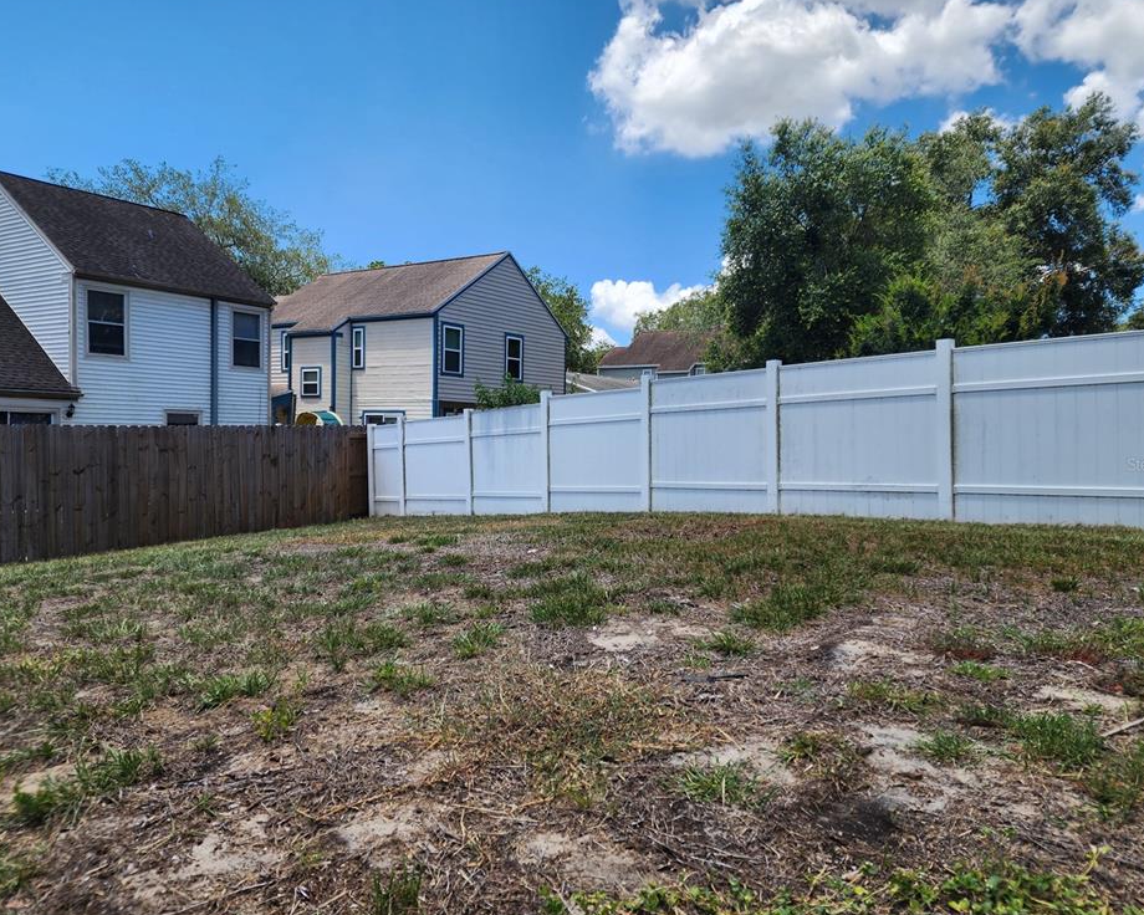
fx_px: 846
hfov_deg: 68.1
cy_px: 464
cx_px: 566
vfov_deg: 56.8
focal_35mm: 25
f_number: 1.8
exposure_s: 1/848
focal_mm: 6.4
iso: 12
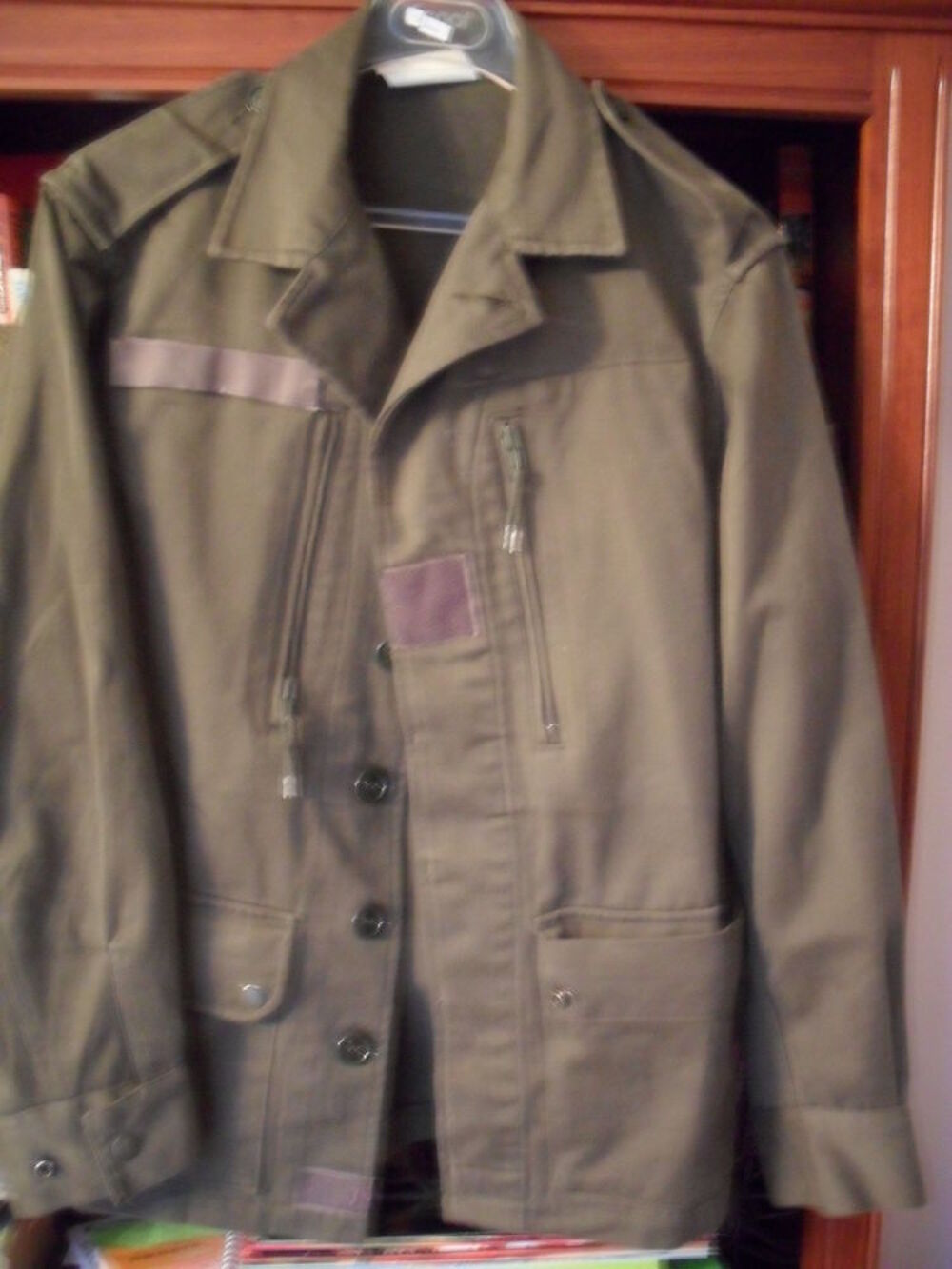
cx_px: 476
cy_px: 634
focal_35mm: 35
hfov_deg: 40.7
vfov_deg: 52.6
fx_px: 1283
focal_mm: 6.3
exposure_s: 1/2
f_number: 3
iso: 400
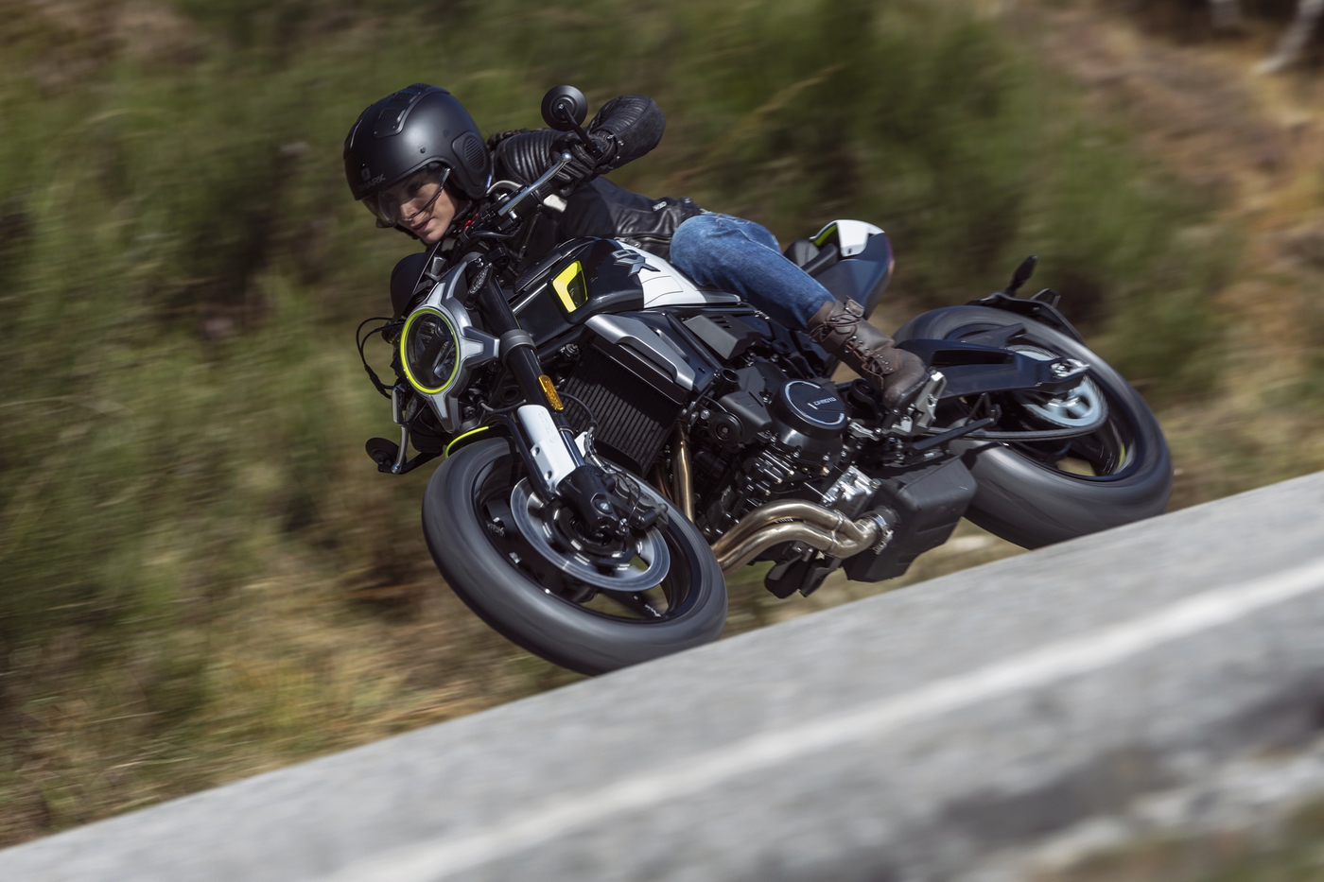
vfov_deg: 7.4
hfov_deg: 11.1
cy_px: 441
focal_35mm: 185
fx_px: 6803
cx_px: 662
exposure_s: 1/250
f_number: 5
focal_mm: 185
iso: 31
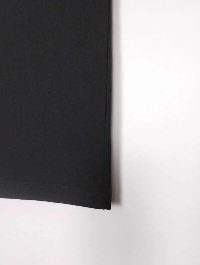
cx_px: 100
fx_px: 215
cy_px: 132
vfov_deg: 63.4
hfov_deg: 49.9
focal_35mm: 28
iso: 100
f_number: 1.8
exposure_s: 1/8
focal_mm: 4.27
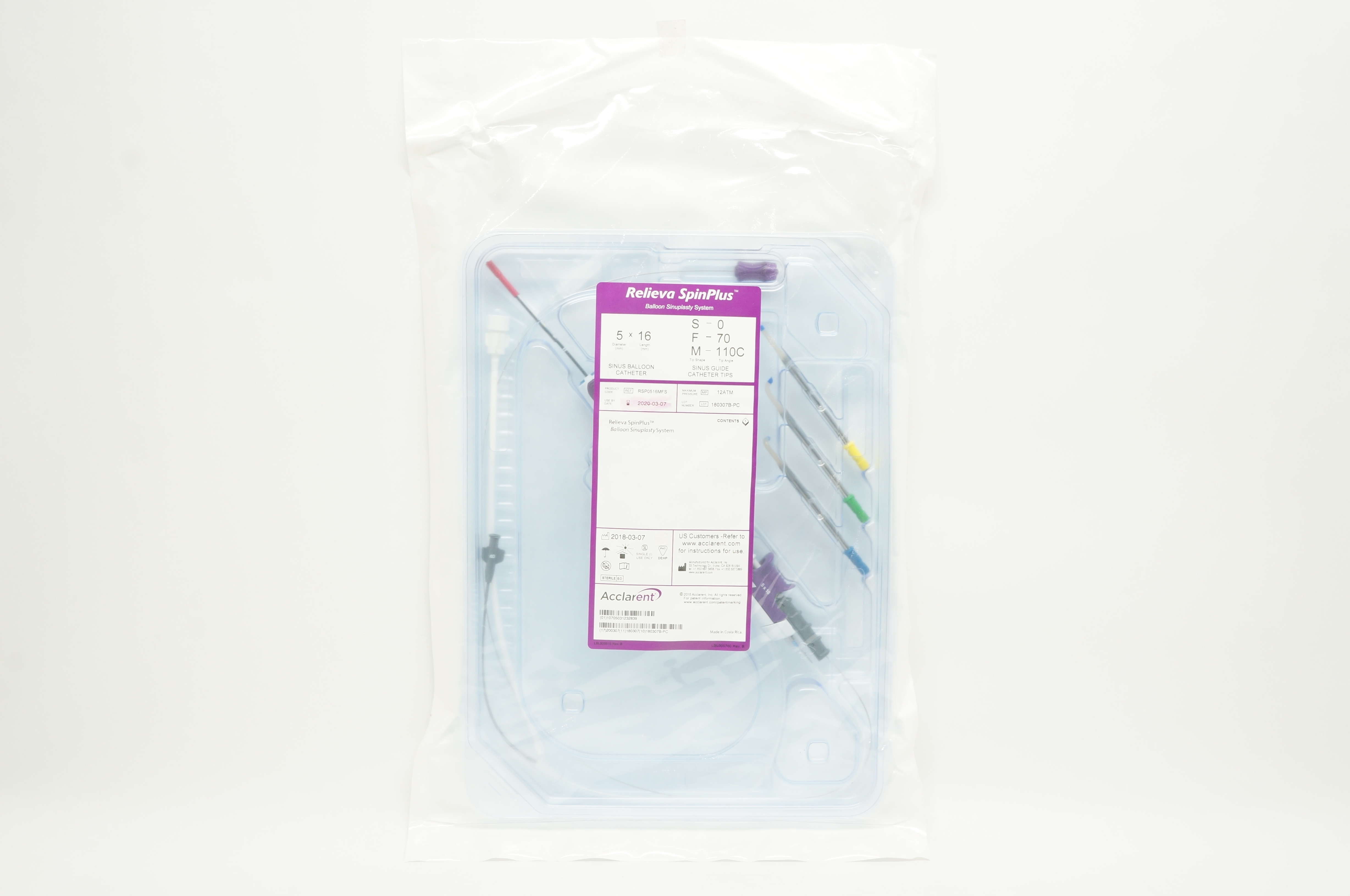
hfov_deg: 48.0
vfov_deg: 32.9
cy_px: 448
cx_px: 675
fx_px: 1517
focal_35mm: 40
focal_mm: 27
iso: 400
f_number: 10
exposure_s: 1/15
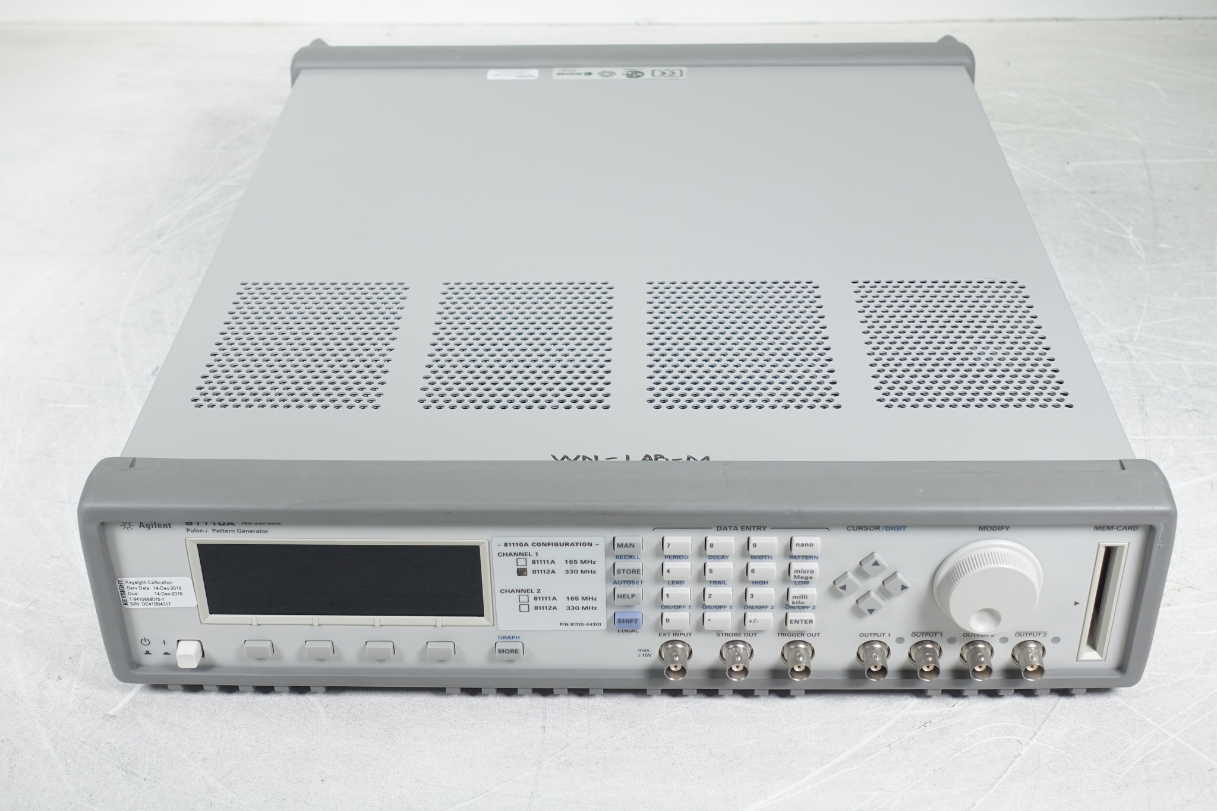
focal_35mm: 49
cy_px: 406
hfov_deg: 40.3
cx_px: 608
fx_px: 1656
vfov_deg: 27.5
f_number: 4
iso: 125
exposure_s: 1/125
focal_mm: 18.1
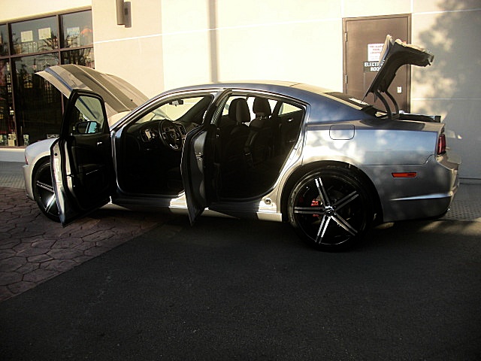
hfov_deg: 51.4
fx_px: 500
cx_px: 240
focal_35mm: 36
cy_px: 180
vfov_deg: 39.7
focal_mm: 6.3
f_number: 2.8
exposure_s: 1/400
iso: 50
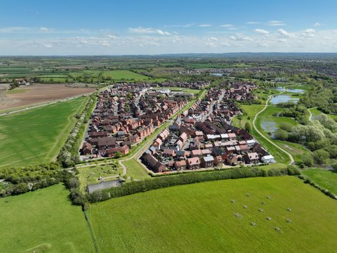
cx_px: 168
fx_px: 234
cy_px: 126
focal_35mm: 24
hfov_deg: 71.6
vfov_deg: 56.8
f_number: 2.8
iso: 100
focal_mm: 12.29
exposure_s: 1/2500
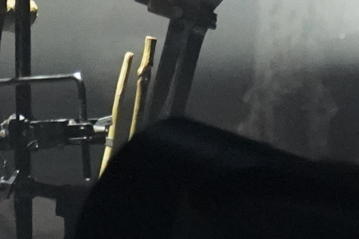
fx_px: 7719
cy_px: -521
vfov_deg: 1.8
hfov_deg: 2.7
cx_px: -356
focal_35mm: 774
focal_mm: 105
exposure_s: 1/160
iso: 10000
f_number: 4
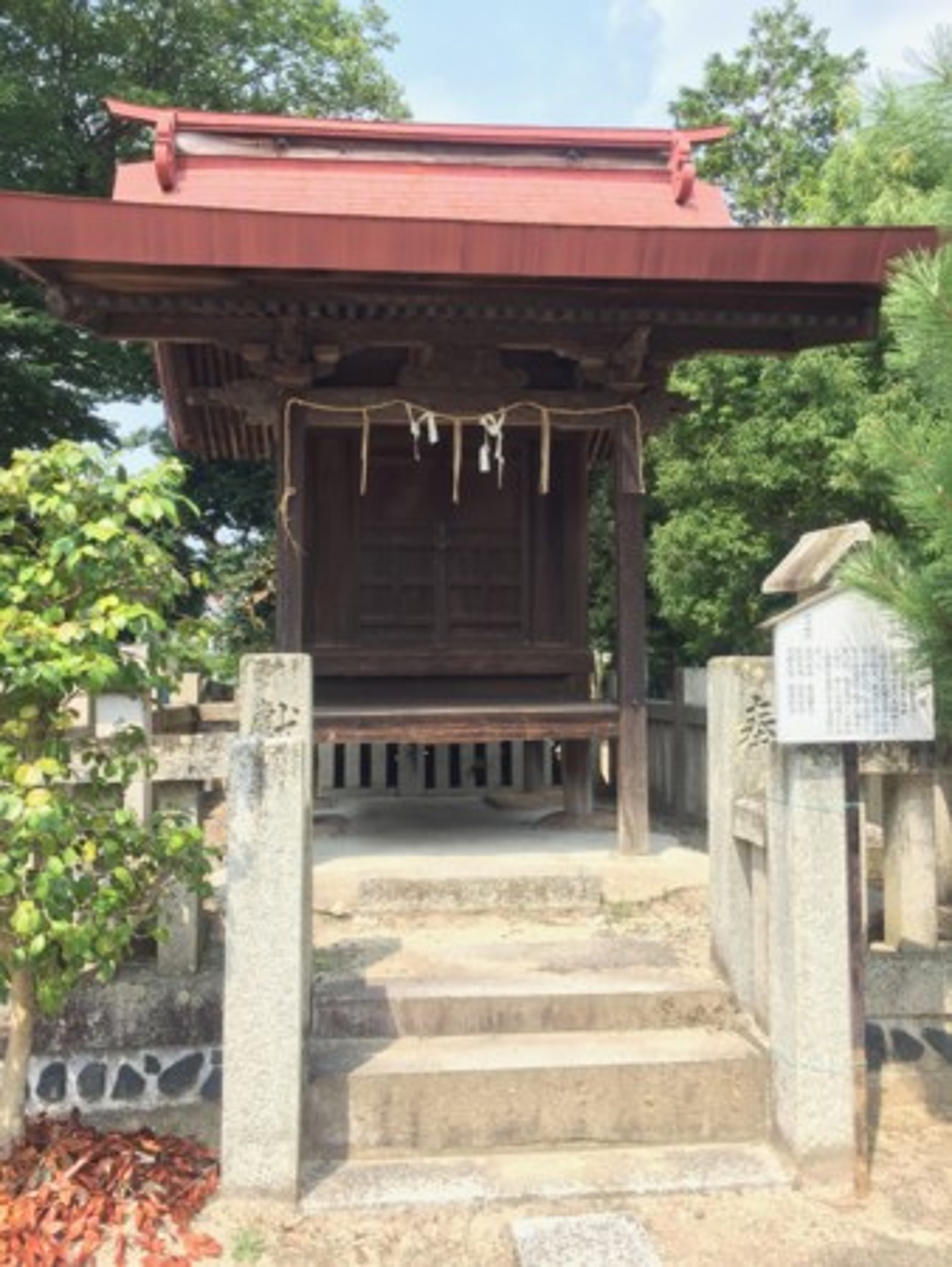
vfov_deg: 61.6
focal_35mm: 29
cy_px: 634
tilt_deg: +3.2
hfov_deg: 48.3
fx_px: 1062
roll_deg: +0.2
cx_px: 476
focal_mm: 4.15
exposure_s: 1/670
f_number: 2.2
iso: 32
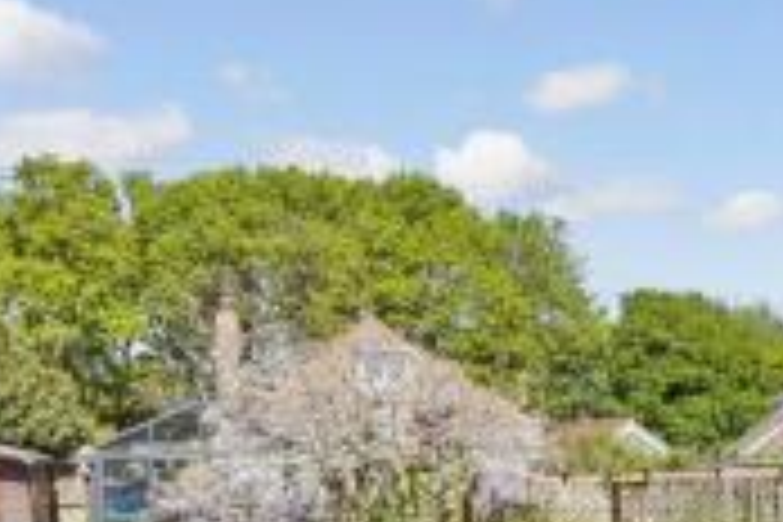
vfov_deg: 31.2
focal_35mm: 41
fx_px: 892
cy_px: 461
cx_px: 729
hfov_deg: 42.7
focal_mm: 10
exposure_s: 1/250
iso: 160
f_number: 8
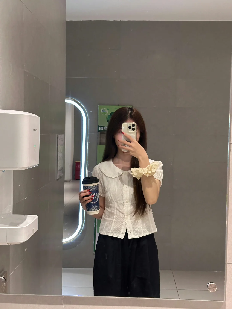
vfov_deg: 39.7
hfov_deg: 30.3
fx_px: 429
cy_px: 154
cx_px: 116
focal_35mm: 48
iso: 400
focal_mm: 6.86
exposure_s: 1/33
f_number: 1.78
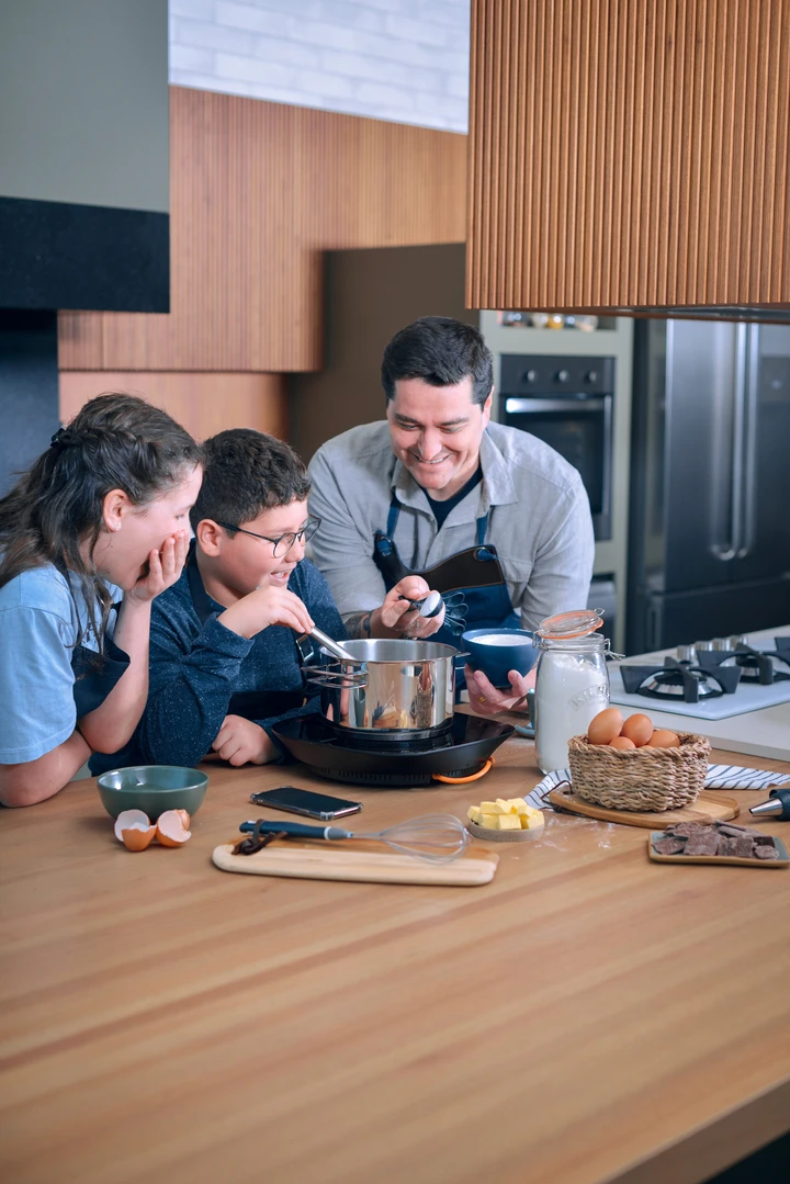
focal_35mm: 50
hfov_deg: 27.0
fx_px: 1645
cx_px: 395
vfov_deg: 39.6
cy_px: 592
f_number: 2.5
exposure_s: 1/250
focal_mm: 50
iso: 100
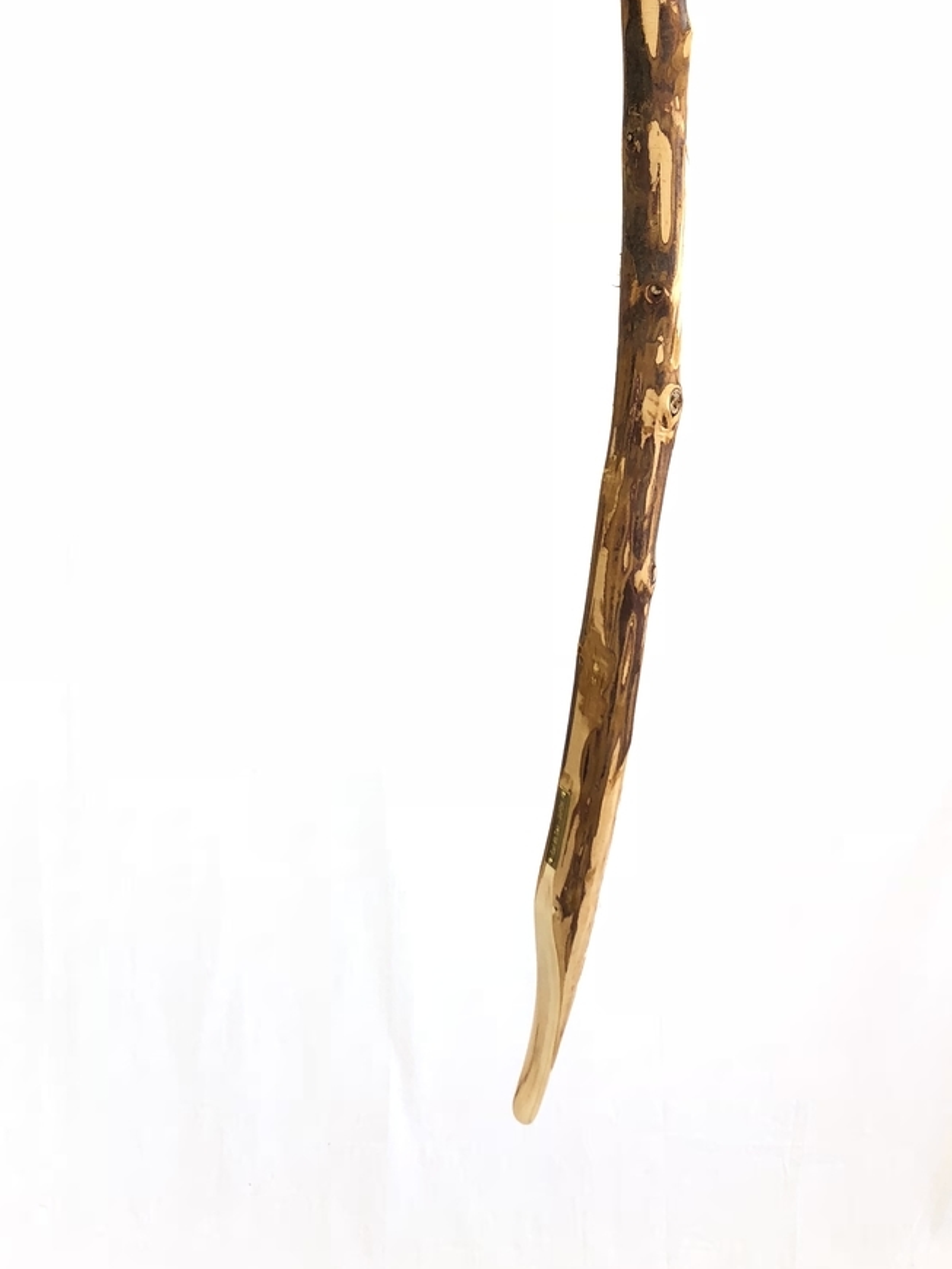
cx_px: 341
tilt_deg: -9.8
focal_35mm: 40
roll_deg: +0.2
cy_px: 419
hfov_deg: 35.7
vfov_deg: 46.0
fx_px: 1466
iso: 32
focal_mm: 3.99
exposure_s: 1/99
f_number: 1.8
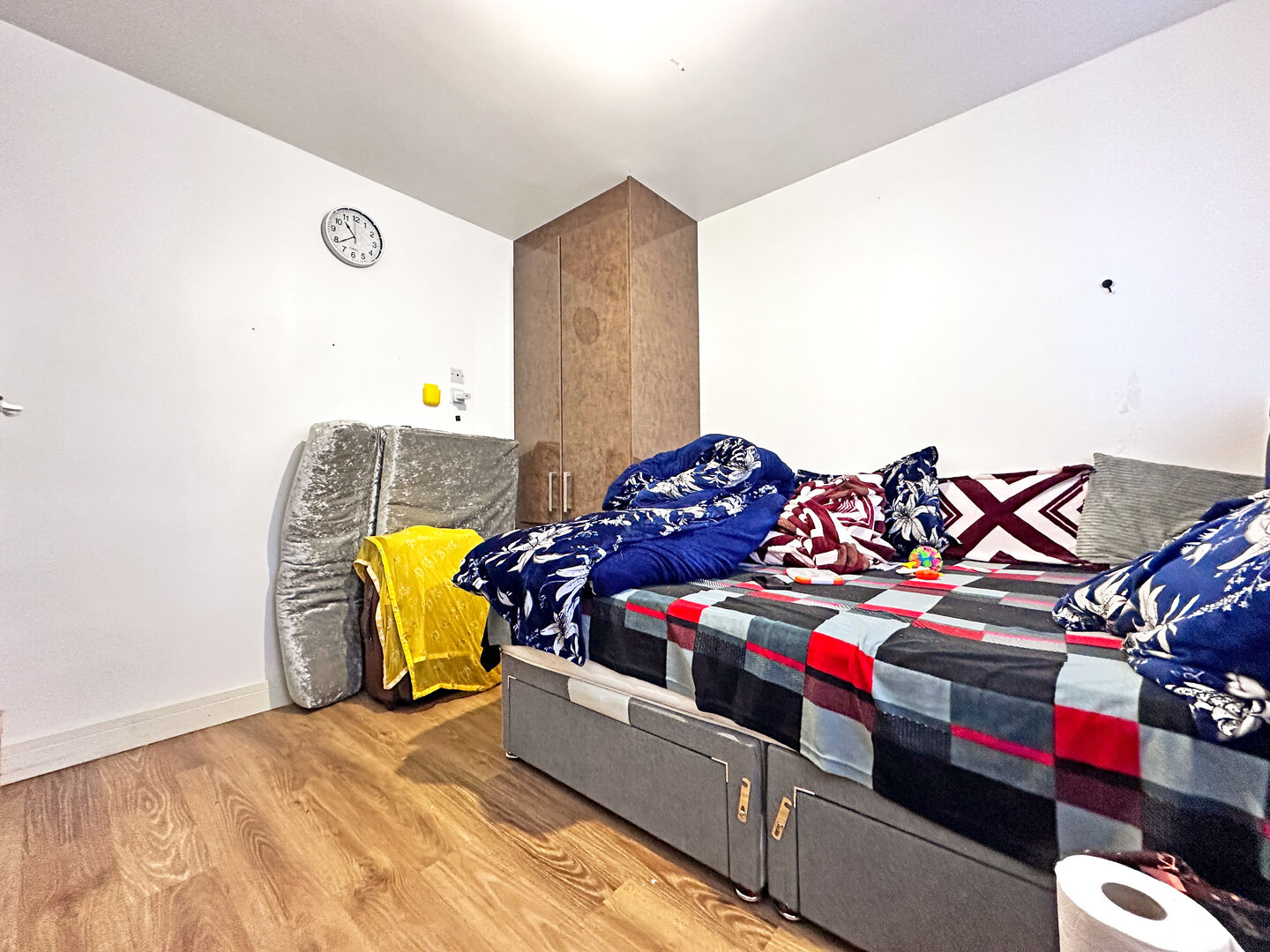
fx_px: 514
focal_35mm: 14
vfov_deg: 85.7
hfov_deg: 102.1
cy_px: 476
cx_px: 635
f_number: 2.2
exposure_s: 1/60
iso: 500
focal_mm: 2.22
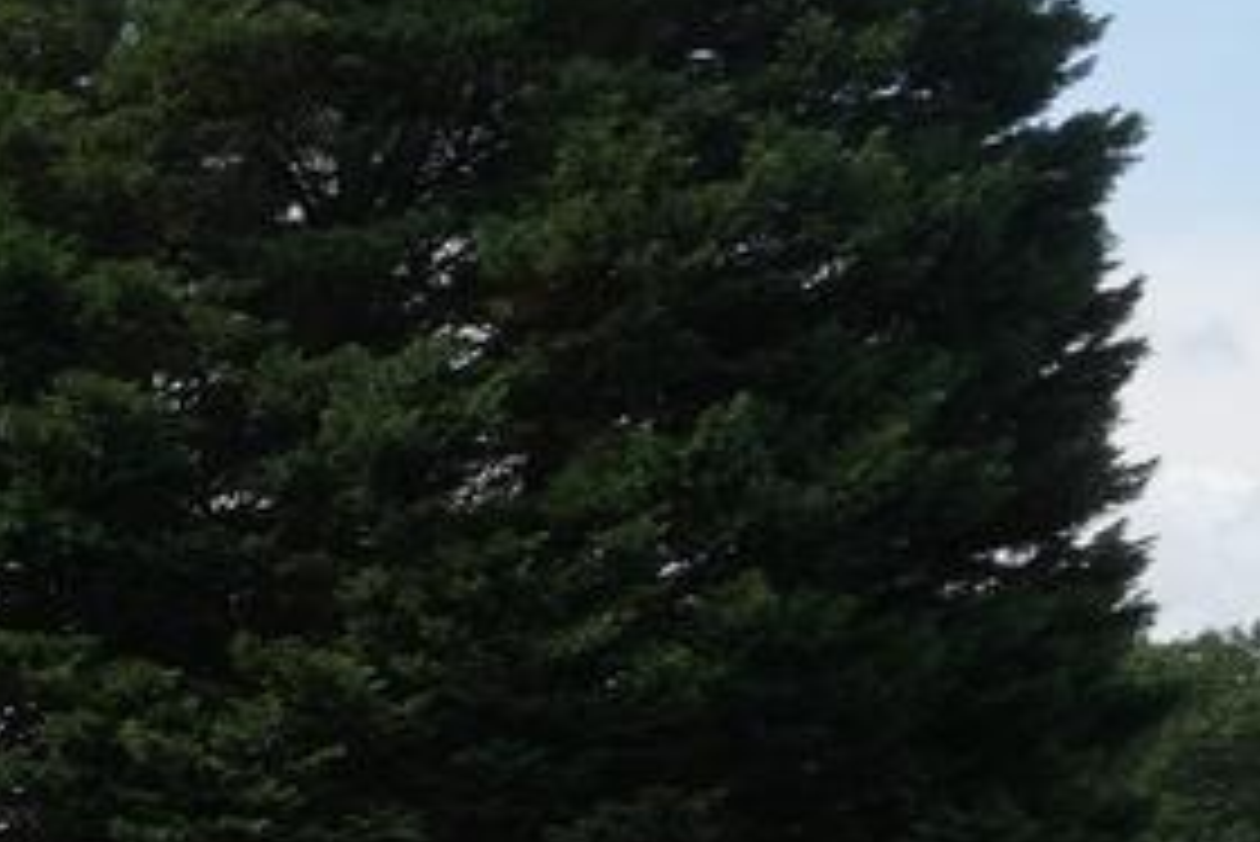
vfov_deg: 10.5
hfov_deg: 11.1
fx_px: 4251
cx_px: -2475
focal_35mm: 121
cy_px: 1578
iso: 400
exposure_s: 1/250
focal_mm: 16.6
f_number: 13
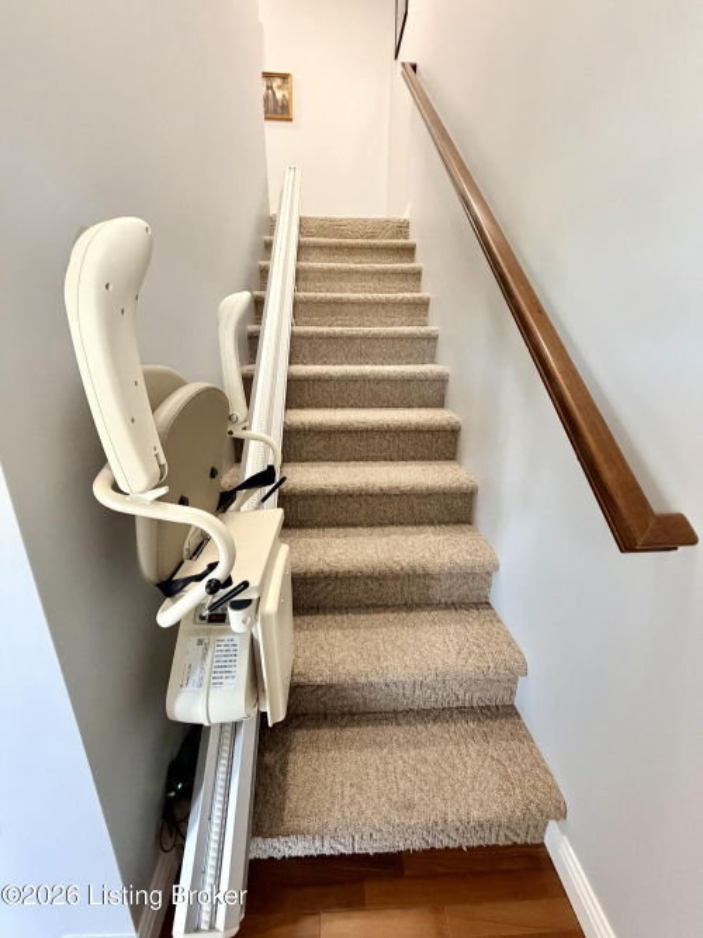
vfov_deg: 102.1
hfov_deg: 85.7
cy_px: 469
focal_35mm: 14
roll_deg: +0.1
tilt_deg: -17.3
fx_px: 379
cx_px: 352
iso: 640
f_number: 2.2
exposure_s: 1/60
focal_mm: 2.22
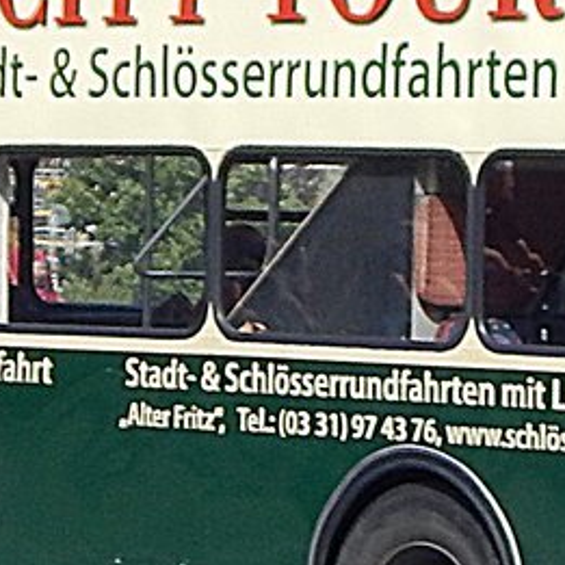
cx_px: 364
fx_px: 4580
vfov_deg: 7.0
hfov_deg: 7.1
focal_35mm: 248
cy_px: 71
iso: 125
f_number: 4
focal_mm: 10.9
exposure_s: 1/1250
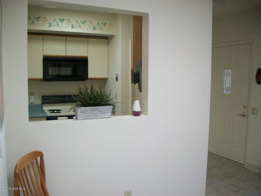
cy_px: 98
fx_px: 241
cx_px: 130
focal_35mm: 32
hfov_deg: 56.8
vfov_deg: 44.2
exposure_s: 1/60
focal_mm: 5.7
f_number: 2.9
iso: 80
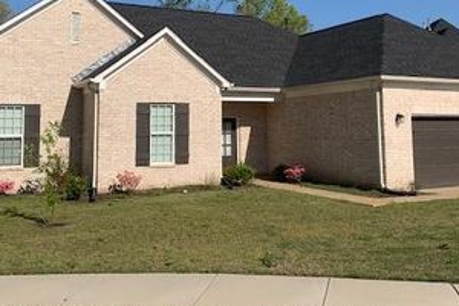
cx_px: 236
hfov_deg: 43.6
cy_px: 90
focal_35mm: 45
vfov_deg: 29.5
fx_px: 574
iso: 25
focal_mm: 4.25
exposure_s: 1/3521
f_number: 1.8
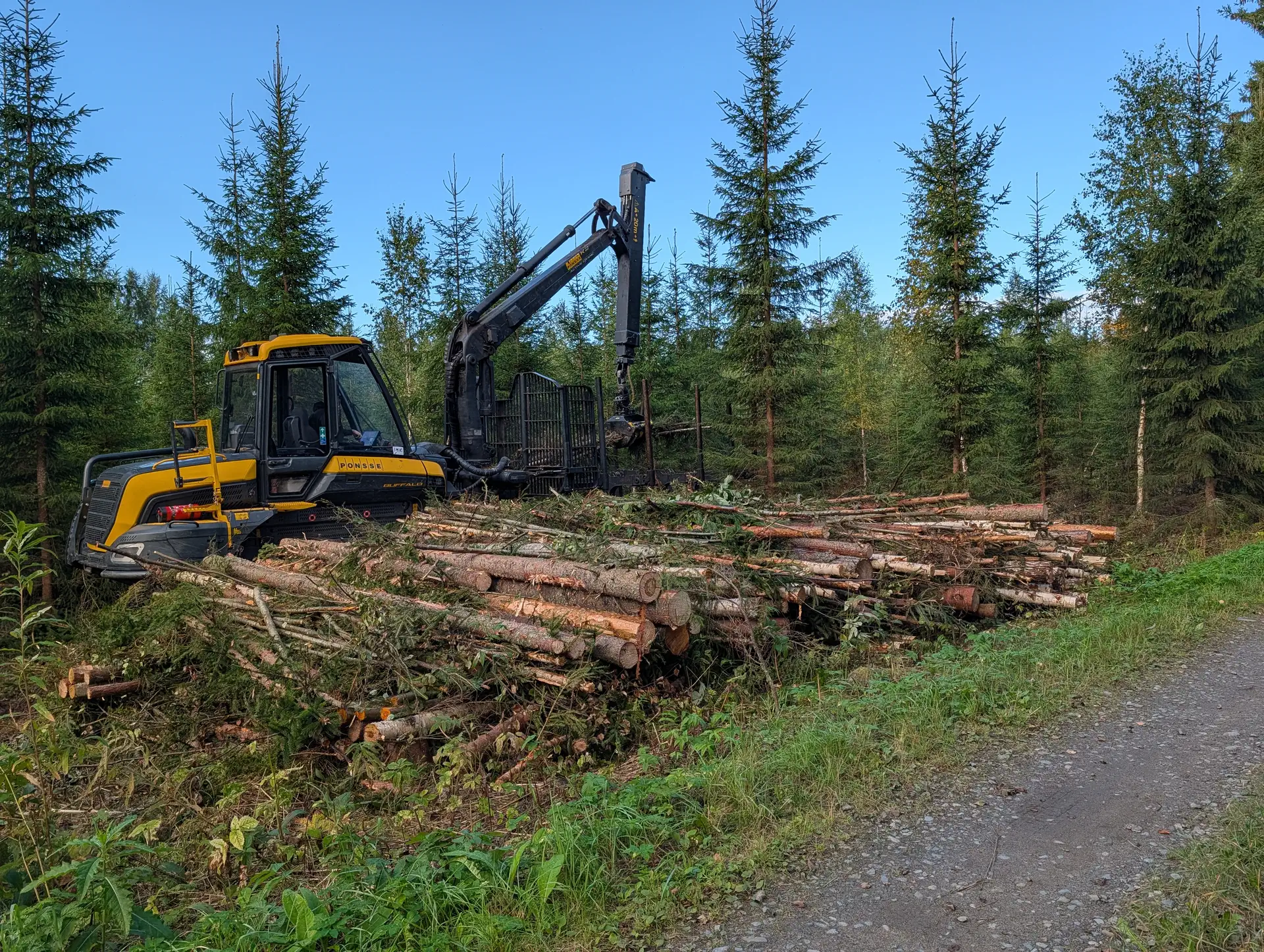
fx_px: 878
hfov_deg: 71.5
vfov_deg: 56.9
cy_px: 476
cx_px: 632
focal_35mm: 24
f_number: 1.68
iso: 22
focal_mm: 6.9
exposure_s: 1/503
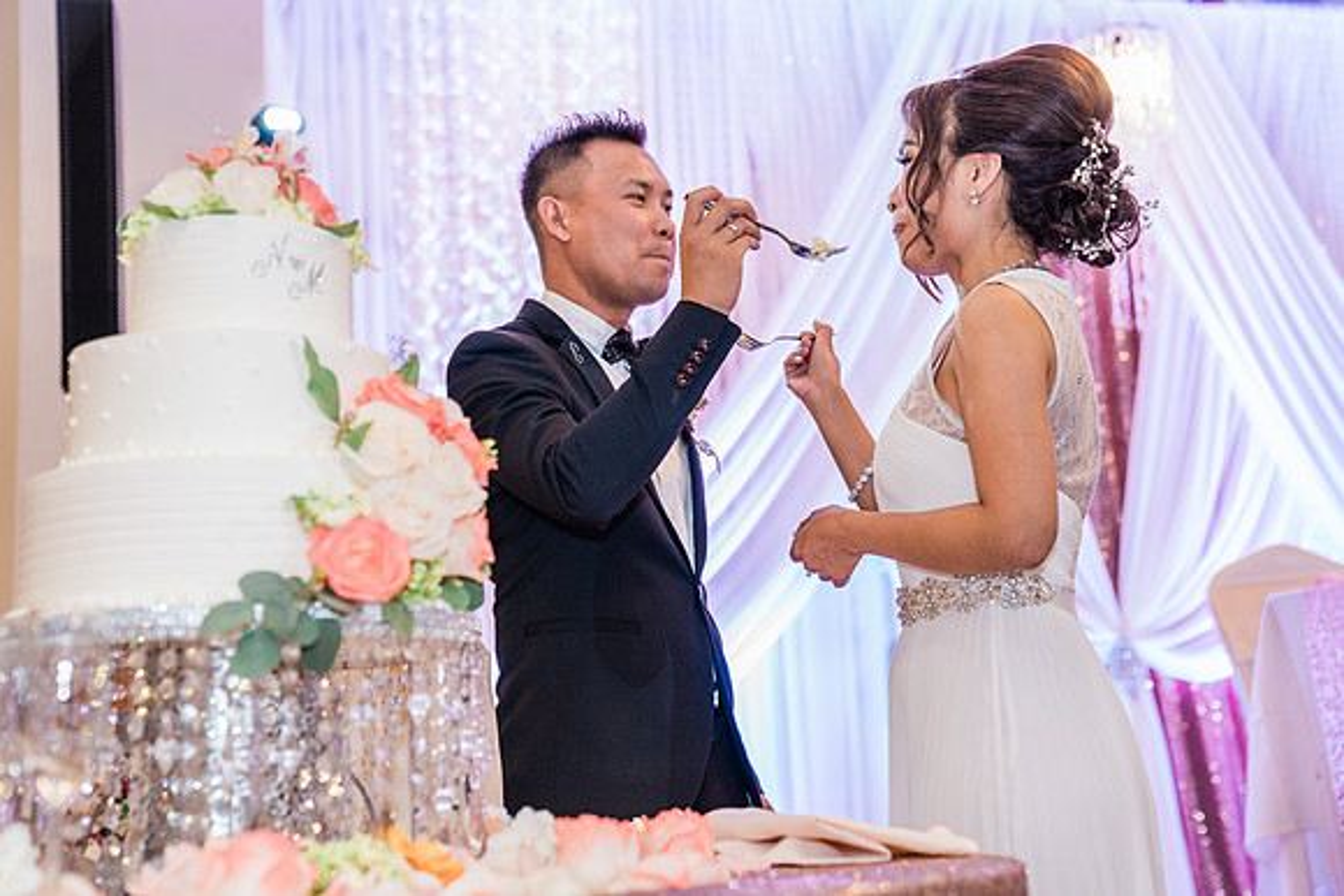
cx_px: 672
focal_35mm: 50
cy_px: 448
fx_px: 1867
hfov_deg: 39.6
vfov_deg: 27.0
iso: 1000
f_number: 2.8
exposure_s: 1/125
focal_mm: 50
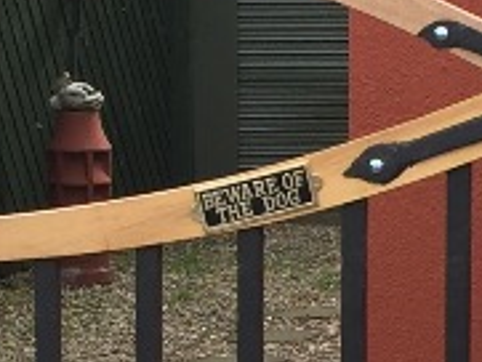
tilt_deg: -9.9
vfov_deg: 7.7
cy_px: 431
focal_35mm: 192
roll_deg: +0.3
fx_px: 2675
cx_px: 234
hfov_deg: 10.3
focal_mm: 4.15
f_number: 2.2
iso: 32
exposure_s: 1/408
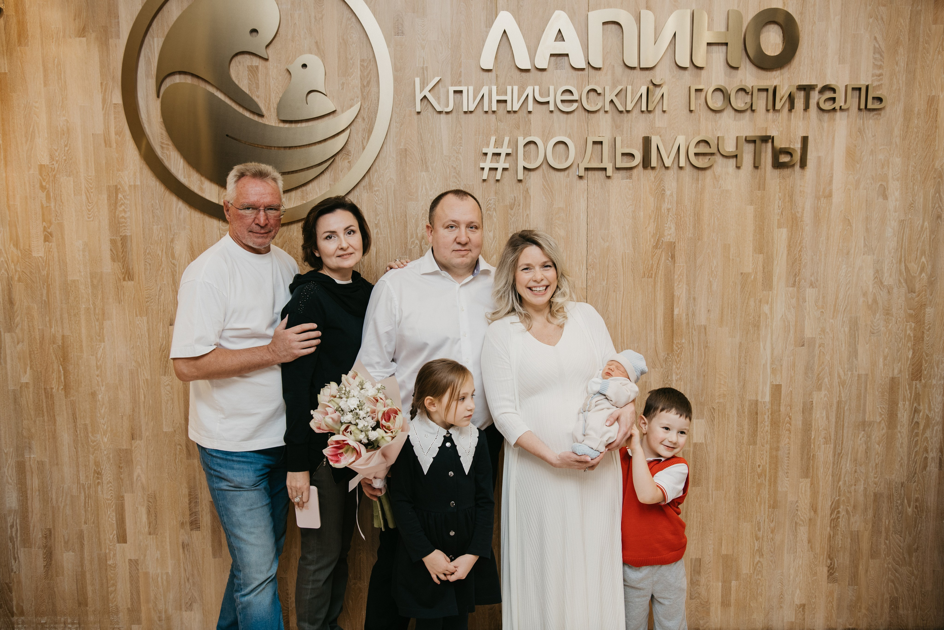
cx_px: 472
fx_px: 839
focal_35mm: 32
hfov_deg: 58.7
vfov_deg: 41.1
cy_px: 315
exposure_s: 1/160
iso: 160
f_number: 4
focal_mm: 32
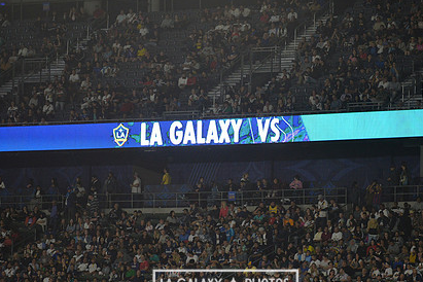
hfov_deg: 7.7
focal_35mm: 268
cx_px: 225
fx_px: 3149
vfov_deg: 5.1
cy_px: 129
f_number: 2.8
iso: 1600
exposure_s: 1/1250
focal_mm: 190
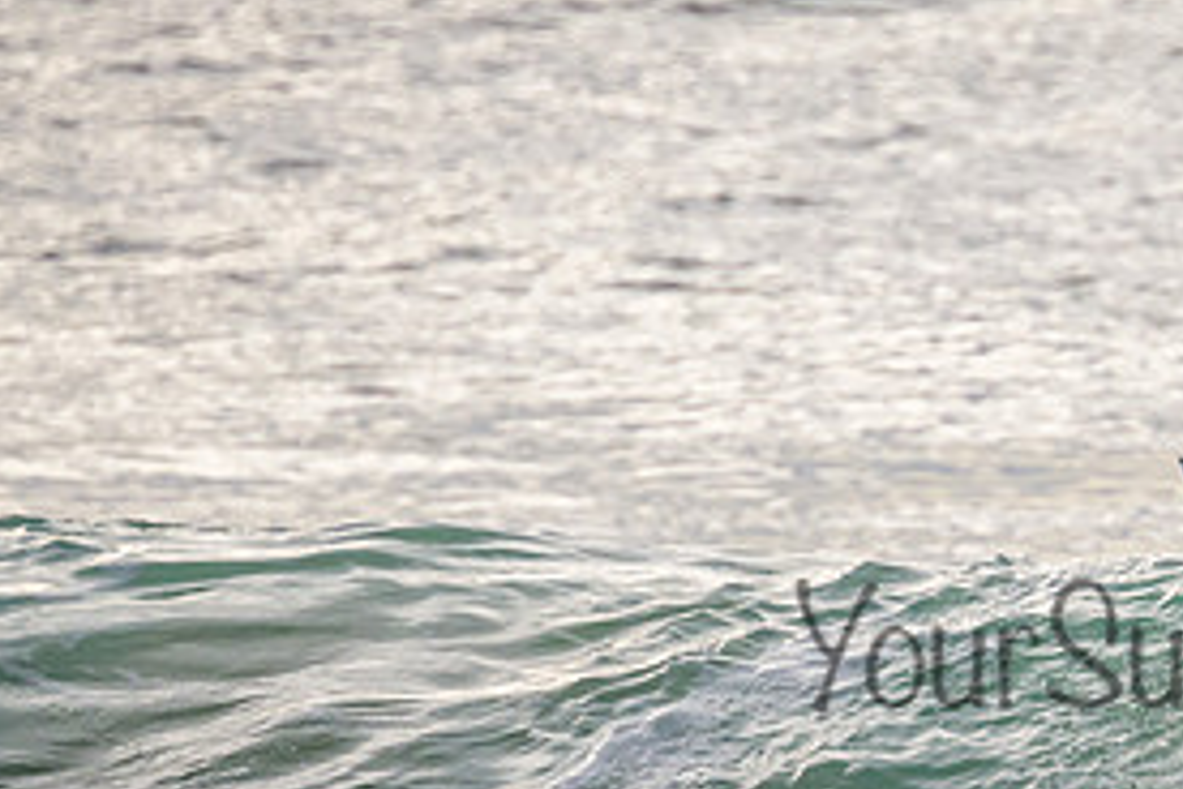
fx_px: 41402
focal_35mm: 1260
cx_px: 1234
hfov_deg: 1.6
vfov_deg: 1.1
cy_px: 609
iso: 250
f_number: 5.6
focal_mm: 400
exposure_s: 1/2500
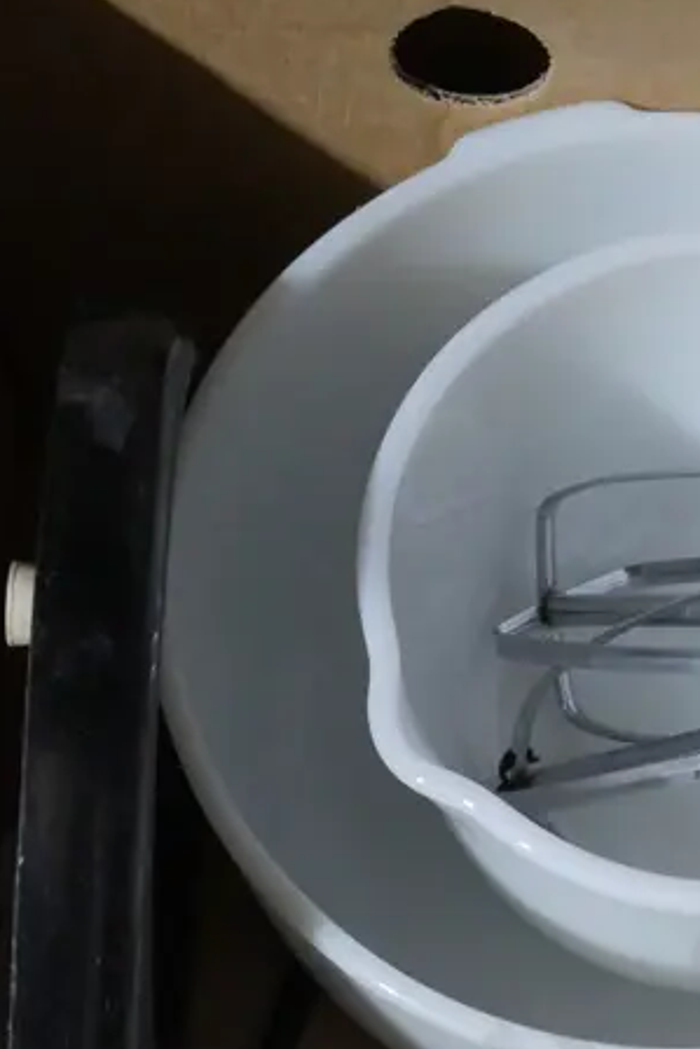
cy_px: 879
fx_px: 4022
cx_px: 857
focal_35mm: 138
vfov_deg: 14.7
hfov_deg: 9.8
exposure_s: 1/60
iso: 3200
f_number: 5.4
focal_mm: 29
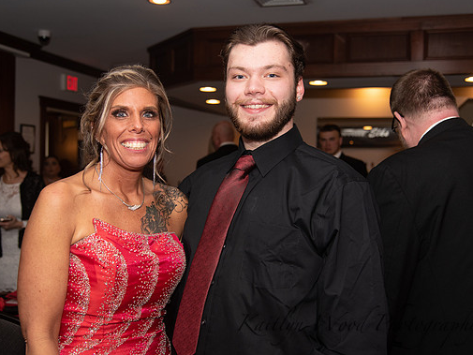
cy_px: 178
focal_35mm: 42
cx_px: 237
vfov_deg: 34.4
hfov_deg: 44.8
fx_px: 574
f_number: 4
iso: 800
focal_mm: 38
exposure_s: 1/200
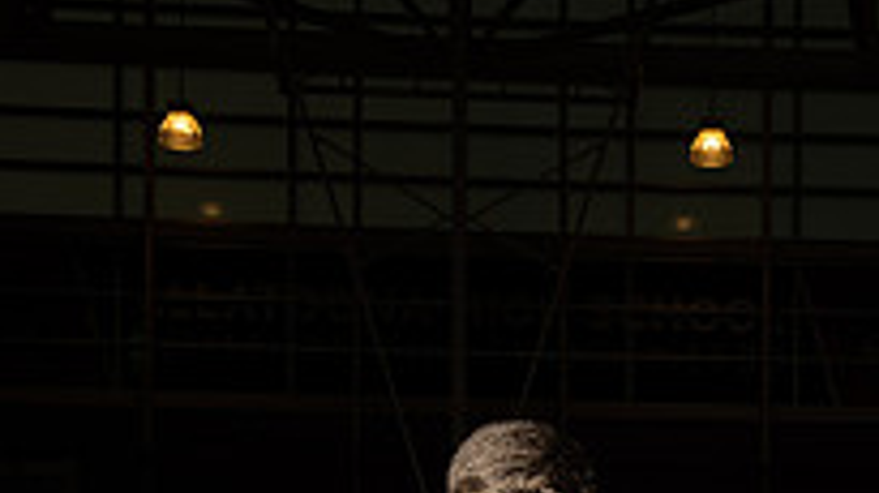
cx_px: 600
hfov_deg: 23.1
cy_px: 857
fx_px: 2143
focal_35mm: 92
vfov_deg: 12.2
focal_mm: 40
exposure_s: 1/200
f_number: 14
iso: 320
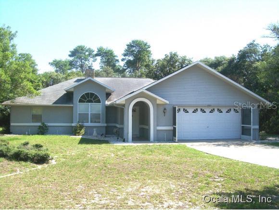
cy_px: 105
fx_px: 290
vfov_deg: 39.7
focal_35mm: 36
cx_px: 140
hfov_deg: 51.3
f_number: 4.8
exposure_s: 1/320
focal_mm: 6
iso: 80
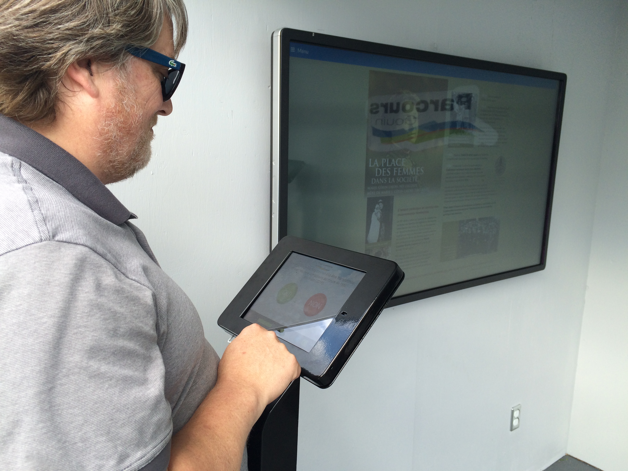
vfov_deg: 48.2
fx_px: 526
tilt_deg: -12.1
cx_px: 314
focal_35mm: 29
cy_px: 236
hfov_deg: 61.7
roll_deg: -0.7
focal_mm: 4.15
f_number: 2.2
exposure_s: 1/208
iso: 32
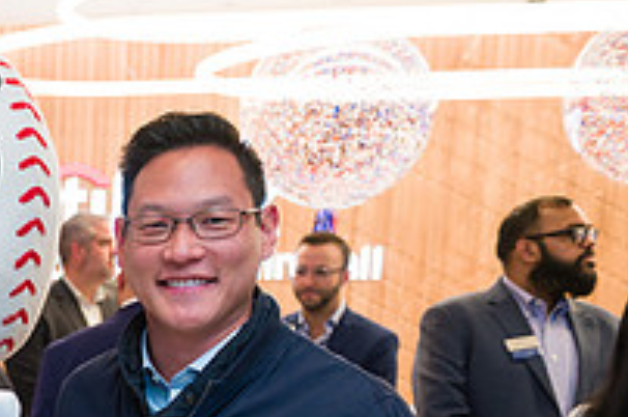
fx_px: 1202
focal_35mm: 69
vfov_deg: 18.7
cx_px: -264
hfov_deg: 24.2
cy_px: 482
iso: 400
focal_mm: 24
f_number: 4
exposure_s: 1/200
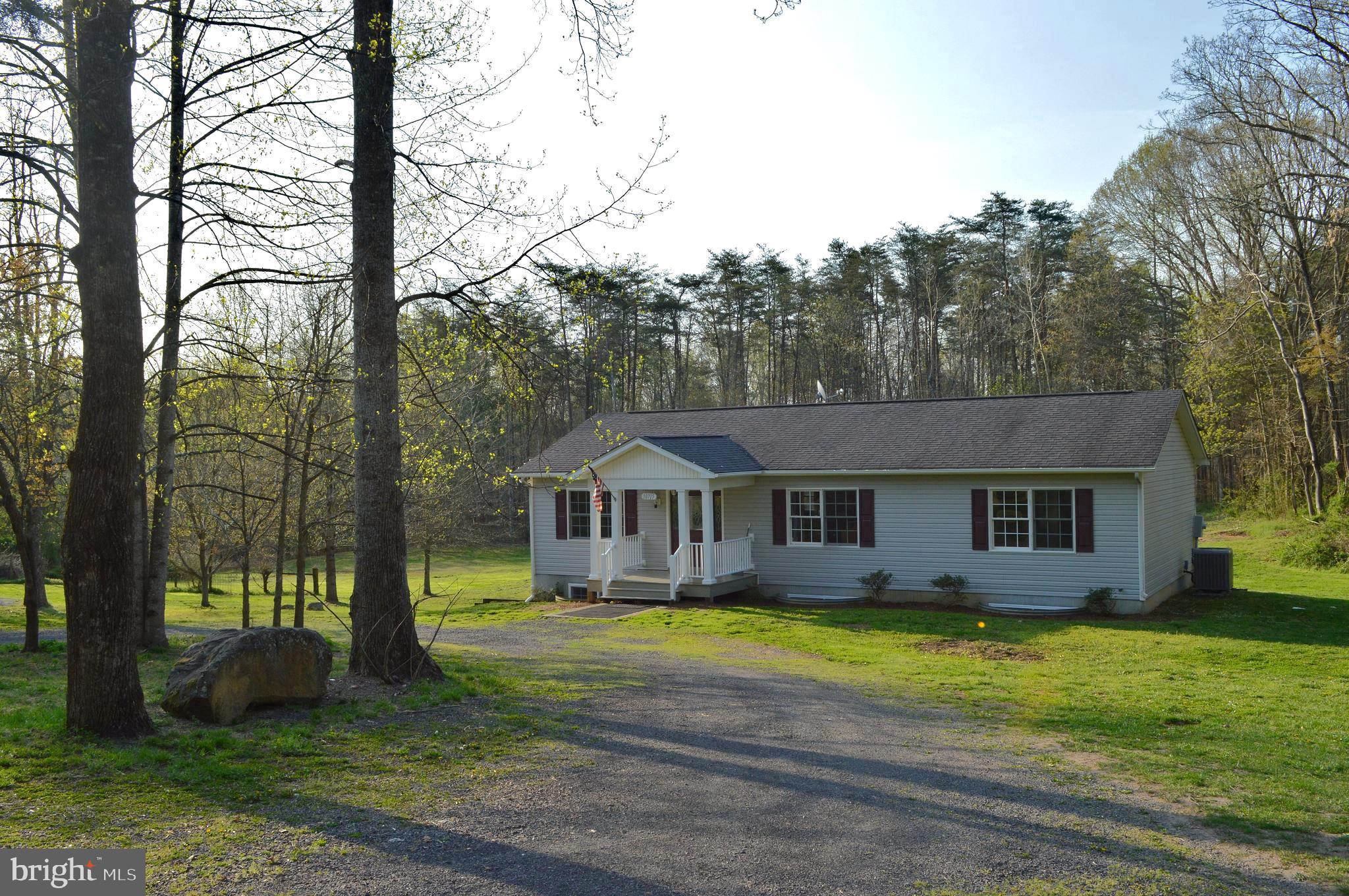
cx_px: 674
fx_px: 1235
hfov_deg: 57.3
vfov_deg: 39.9
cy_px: 448
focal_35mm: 33
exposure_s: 1/400
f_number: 11
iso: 400
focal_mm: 22
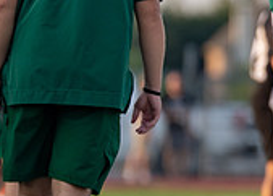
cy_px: 71
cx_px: 373
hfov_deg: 2.1
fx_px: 7387
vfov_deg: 1.5
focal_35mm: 952
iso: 160
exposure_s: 1/1000
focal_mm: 200
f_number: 2.8
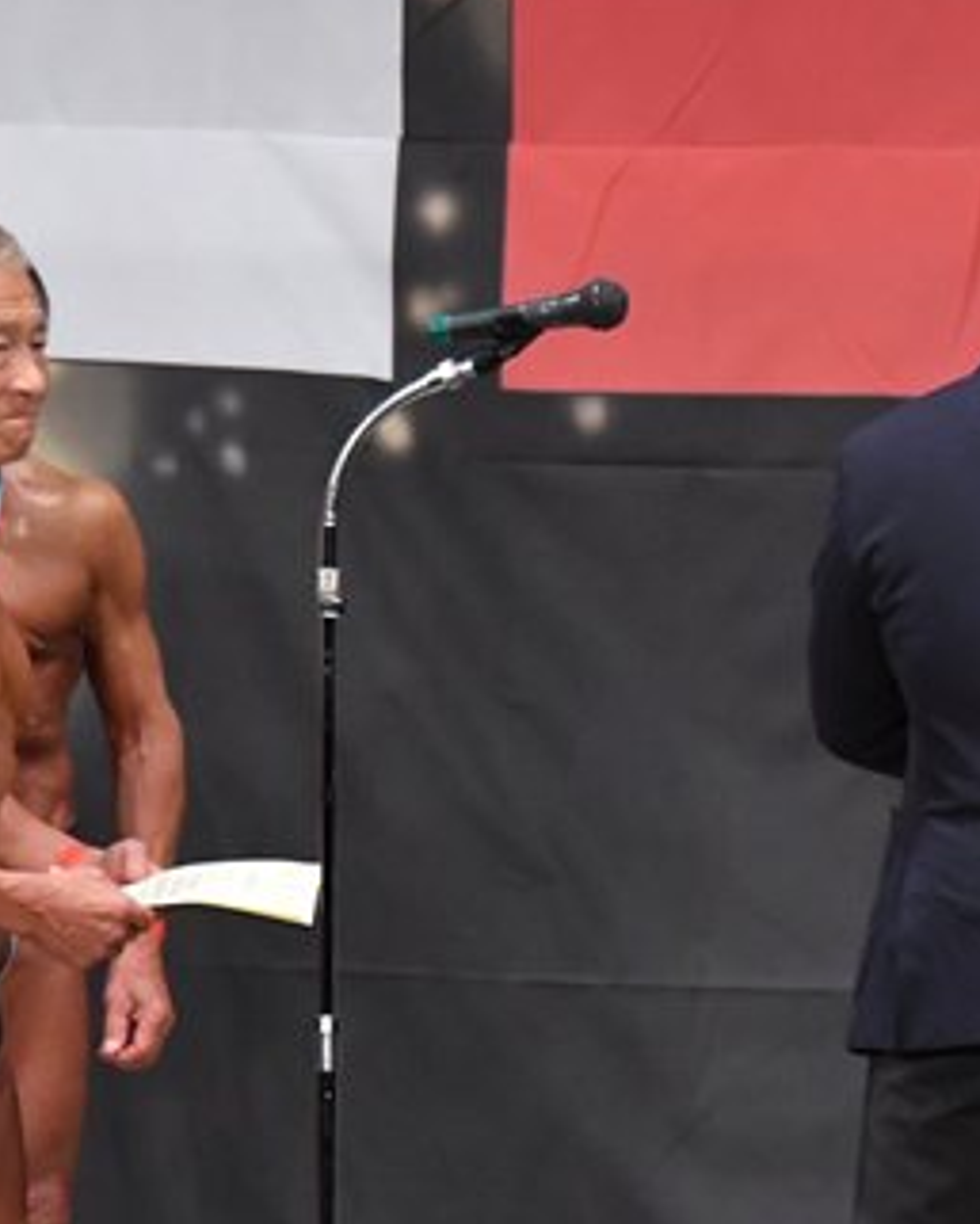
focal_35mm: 458
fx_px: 16597
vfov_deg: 4.2
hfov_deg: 3.4
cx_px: 582
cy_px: 930
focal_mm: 135
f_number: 5.6
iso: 5000
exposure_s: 1/400
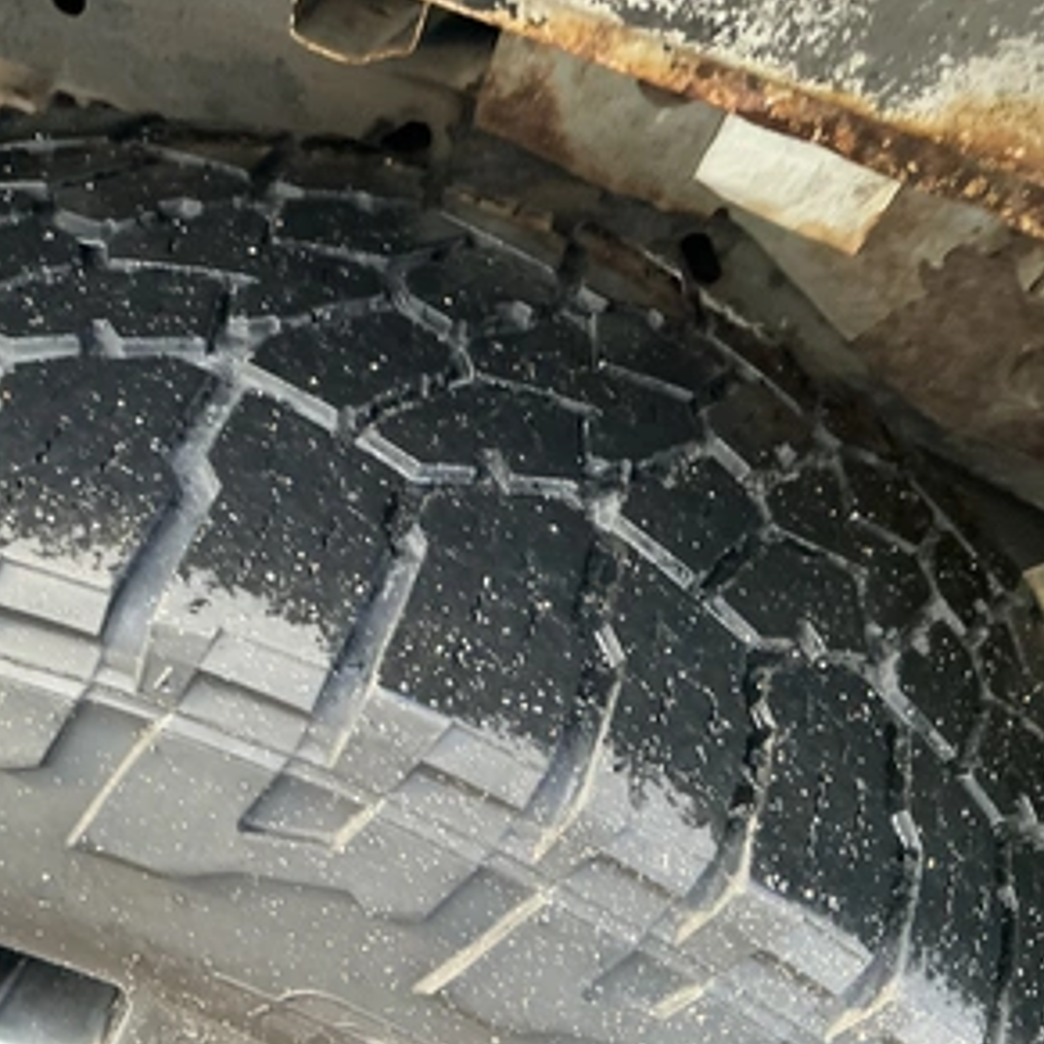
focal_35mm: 34
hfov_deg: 47.9
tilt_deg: -50.0
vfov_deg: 48.4
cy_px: 517
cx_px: 384
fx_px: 1160
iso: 125
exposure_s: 1/60
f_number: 1.8
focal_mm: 3
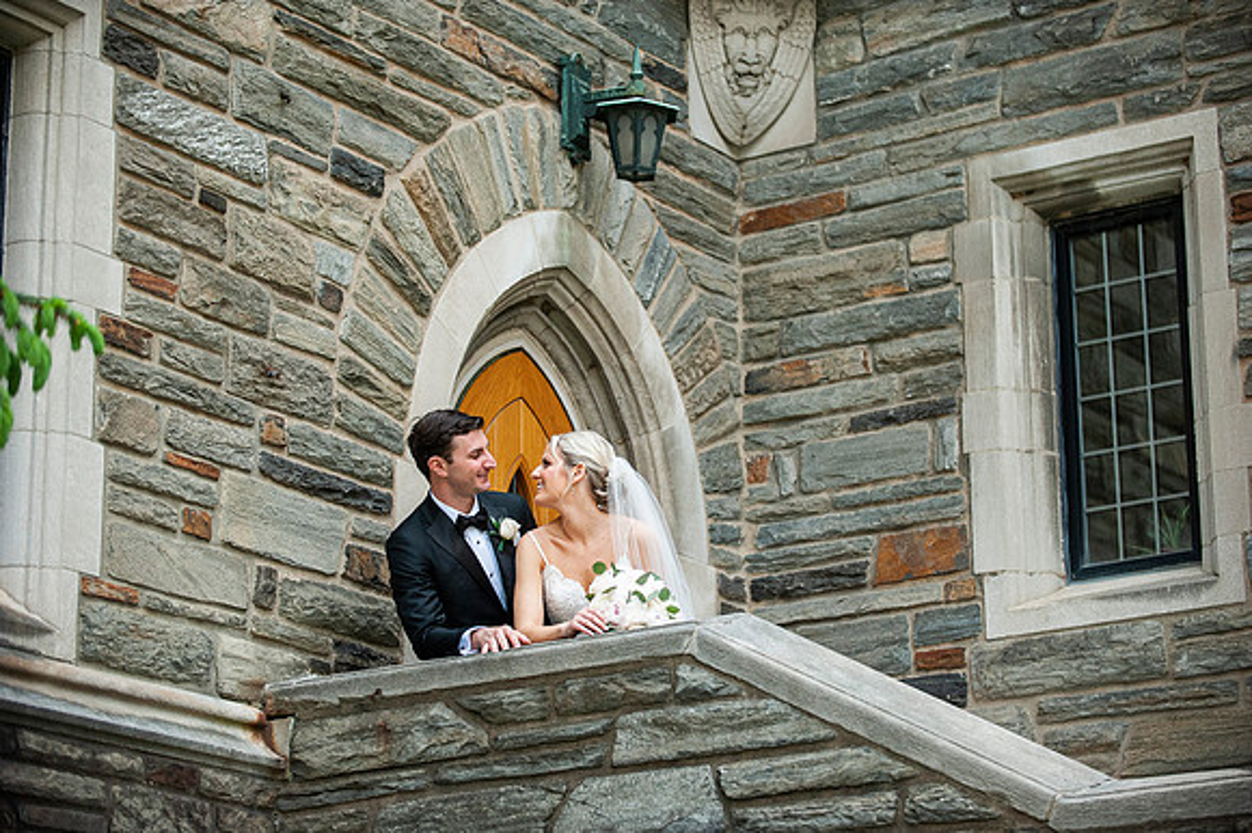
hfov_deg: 21.5
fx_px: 3302
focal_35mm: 95
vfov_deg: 14.4
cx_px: 626
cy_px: 416
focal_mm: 95
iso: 1600
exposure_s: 1/5000
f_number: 2.8
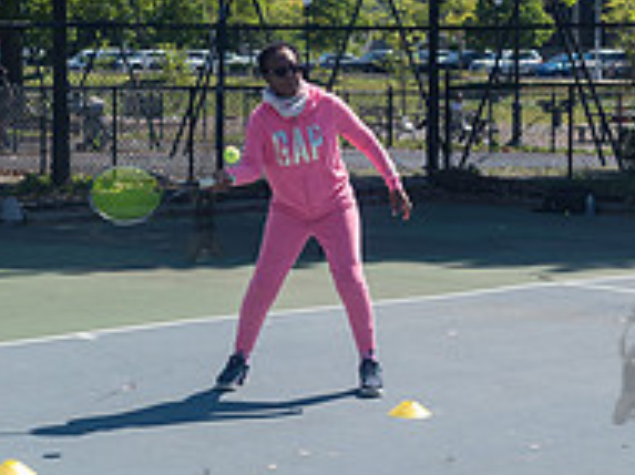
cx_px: 177
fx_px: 1962
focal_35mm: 107
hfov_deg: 18.3
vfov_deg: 13.8
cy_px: 203
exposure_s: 1/1600
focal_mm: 35
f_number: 4.5
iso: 200
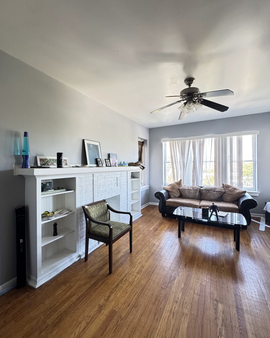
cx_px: 138
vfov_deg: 96.8
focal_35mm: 15
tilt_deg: -0.7
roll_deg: +2.0
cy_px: 165
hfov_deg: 84.0
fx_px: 150
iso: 400
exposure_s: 1/60
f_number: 2.2
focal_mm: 2.22
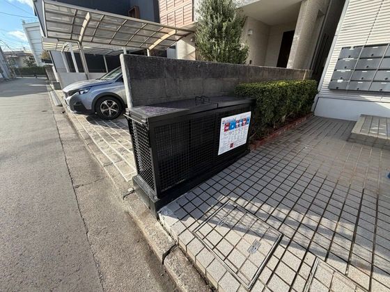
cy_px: 146
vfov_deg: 85.7
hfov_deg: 102.1
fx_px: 158
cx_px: 195
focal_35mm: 14
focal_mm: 2.22
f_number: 2.2
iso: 50
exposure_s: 1/502
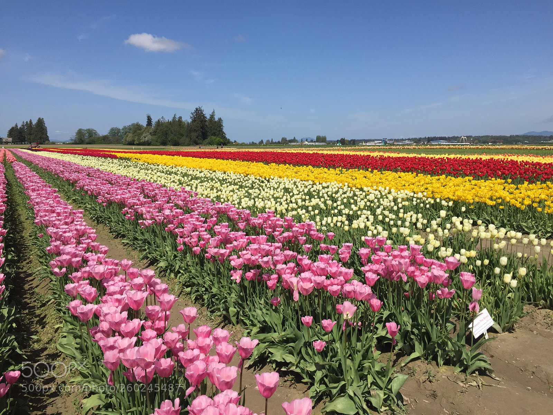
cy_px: 208
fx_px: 463
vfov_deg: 48.2
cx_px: 276
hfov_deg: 61.7
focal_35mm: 29
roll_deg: -0.3
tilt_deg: -9.1
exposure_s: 1/3049
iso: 32
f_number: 2.2
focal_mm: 4.15
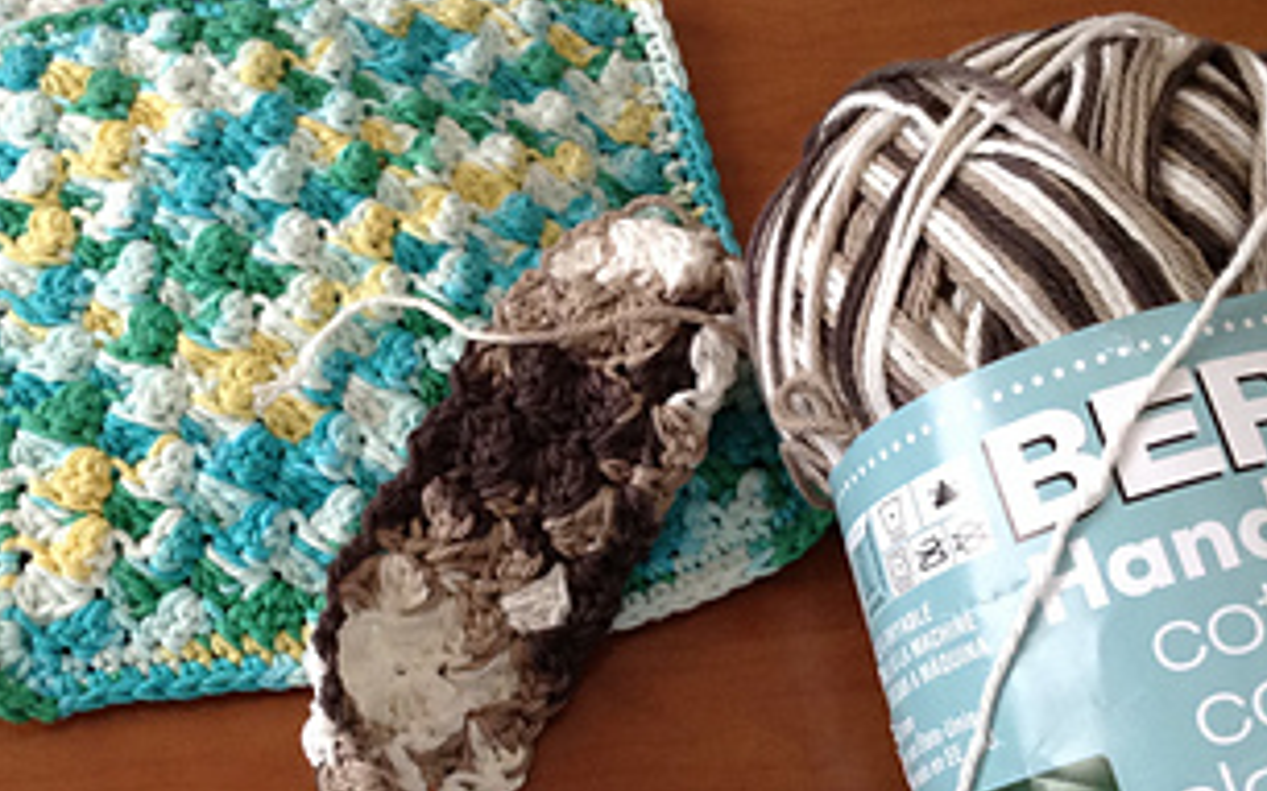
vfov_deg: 22.7
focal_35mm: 57
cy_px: 437
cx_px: 497
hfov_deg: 35.6
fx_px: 1967
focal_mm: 3.3
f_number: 2.4
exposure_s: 1/24
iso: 80
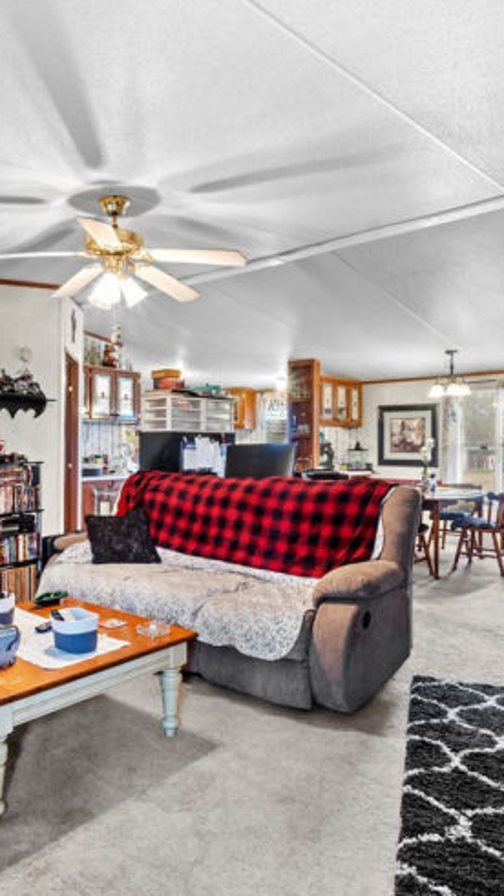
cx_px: 206
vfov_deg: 76.3
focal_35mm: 24
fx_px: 570
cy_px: 451
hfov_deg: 47.4
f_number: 11
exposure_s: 10
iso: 400
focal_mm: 10
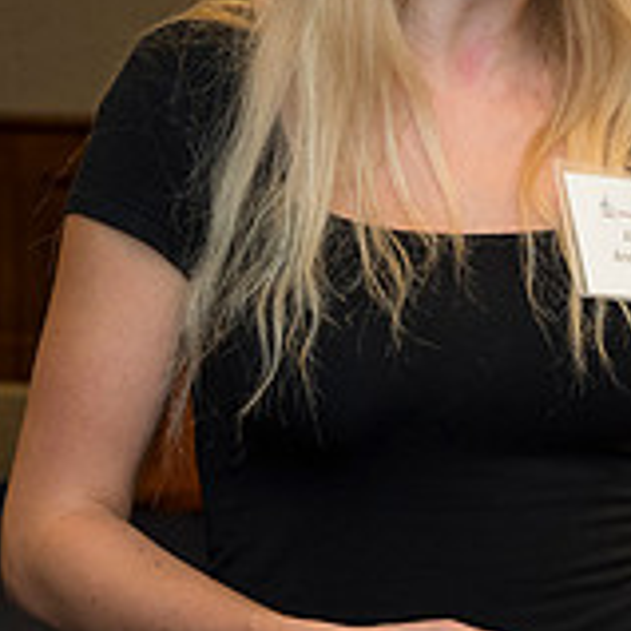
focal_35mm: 202
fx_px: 4166
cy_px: 141
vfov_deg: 8.6
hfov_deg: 8.4
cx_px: 1052
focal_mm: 65
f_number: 5
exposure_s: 1/125
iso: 800
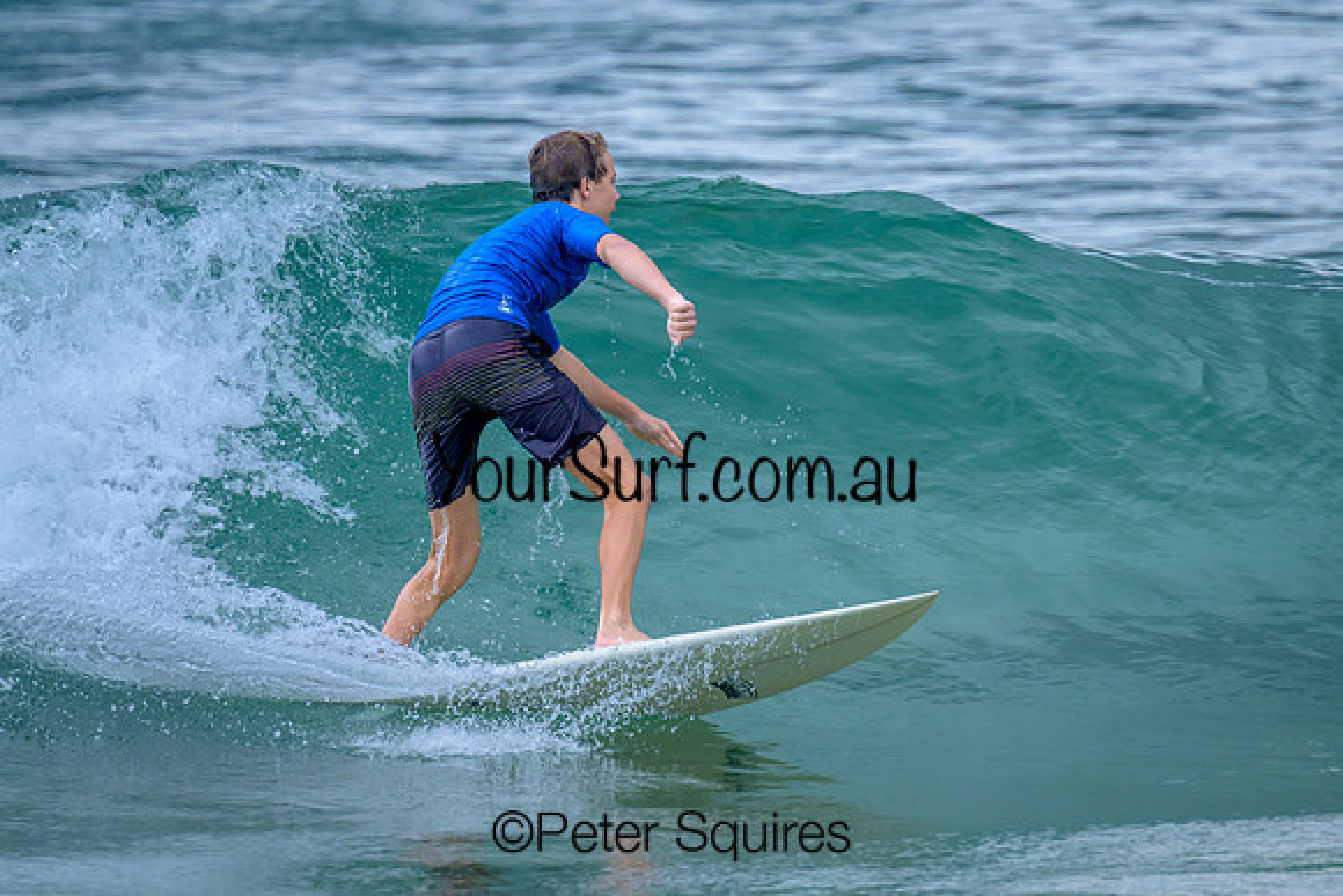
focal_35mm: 681
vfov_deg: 2.0
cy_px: 351
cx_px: 720
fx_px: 25399
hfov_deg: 3.0
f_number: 8
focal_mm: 560
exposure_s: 1/2000
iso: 900
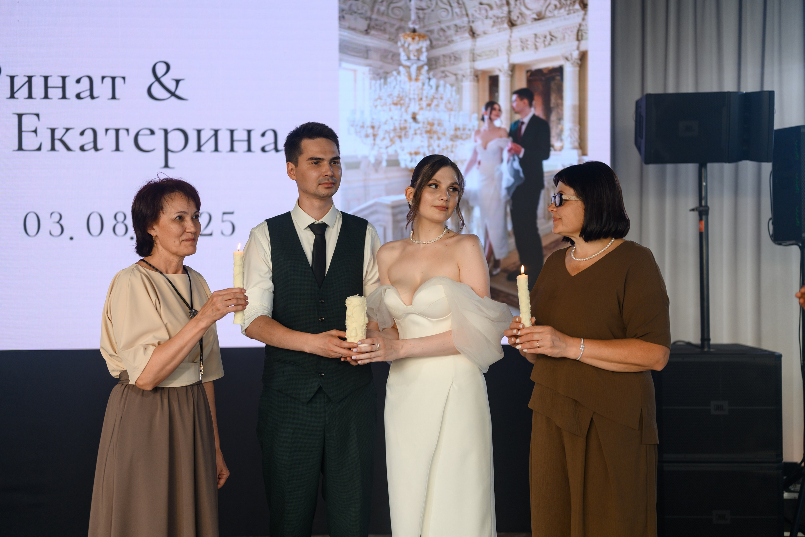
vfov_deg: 26.5
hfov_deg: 38.9
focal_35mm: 51
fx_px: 1141
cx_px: 407
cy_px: 269
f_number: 1.8
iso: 160
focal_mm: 50
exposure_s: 1/200
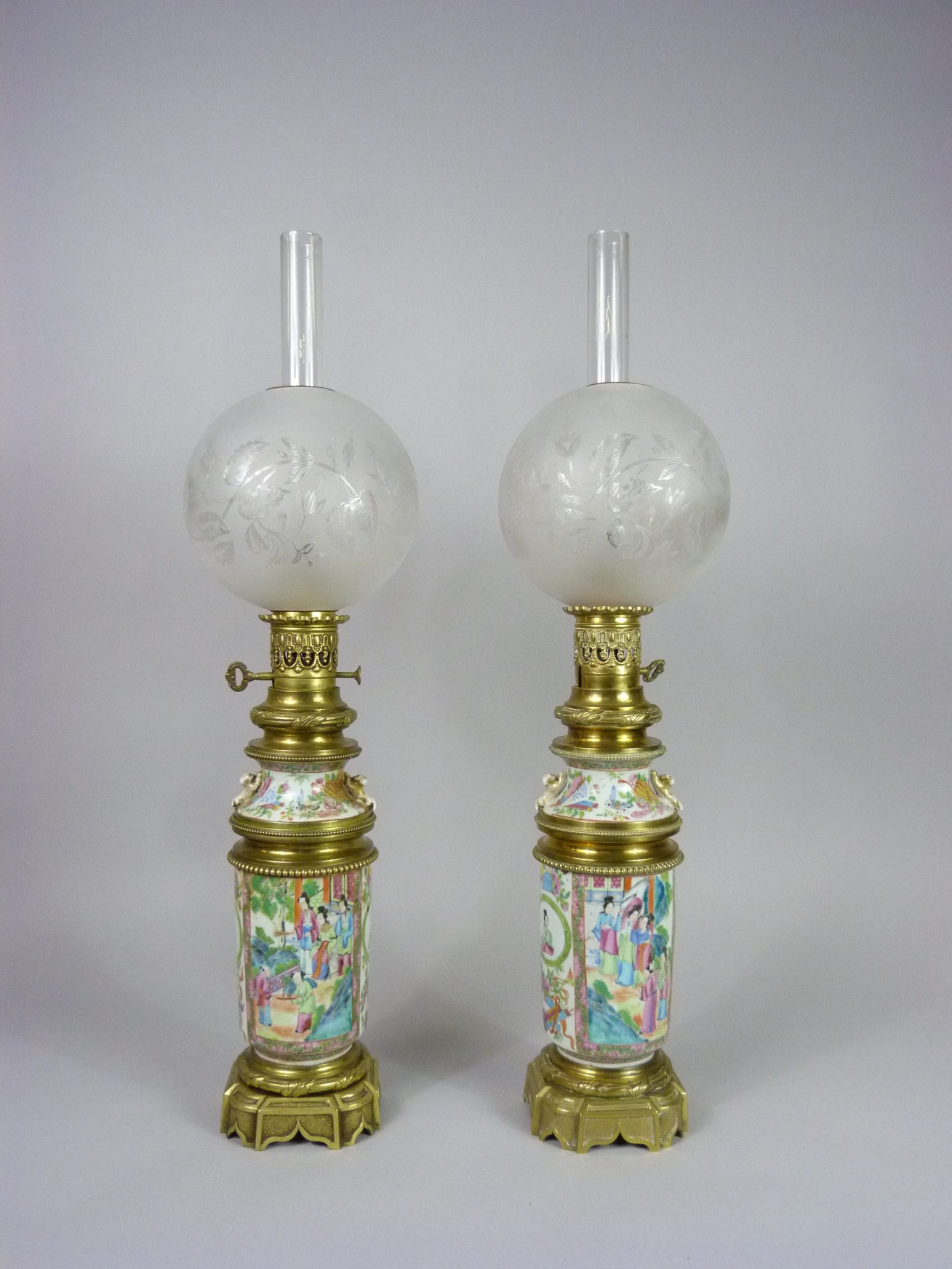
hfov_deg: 46.8
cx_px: 476
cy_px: 634
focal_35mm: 30
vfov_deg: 60.0
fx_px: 1100
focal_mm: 5.4
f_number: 3
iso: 400
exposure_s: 1/60
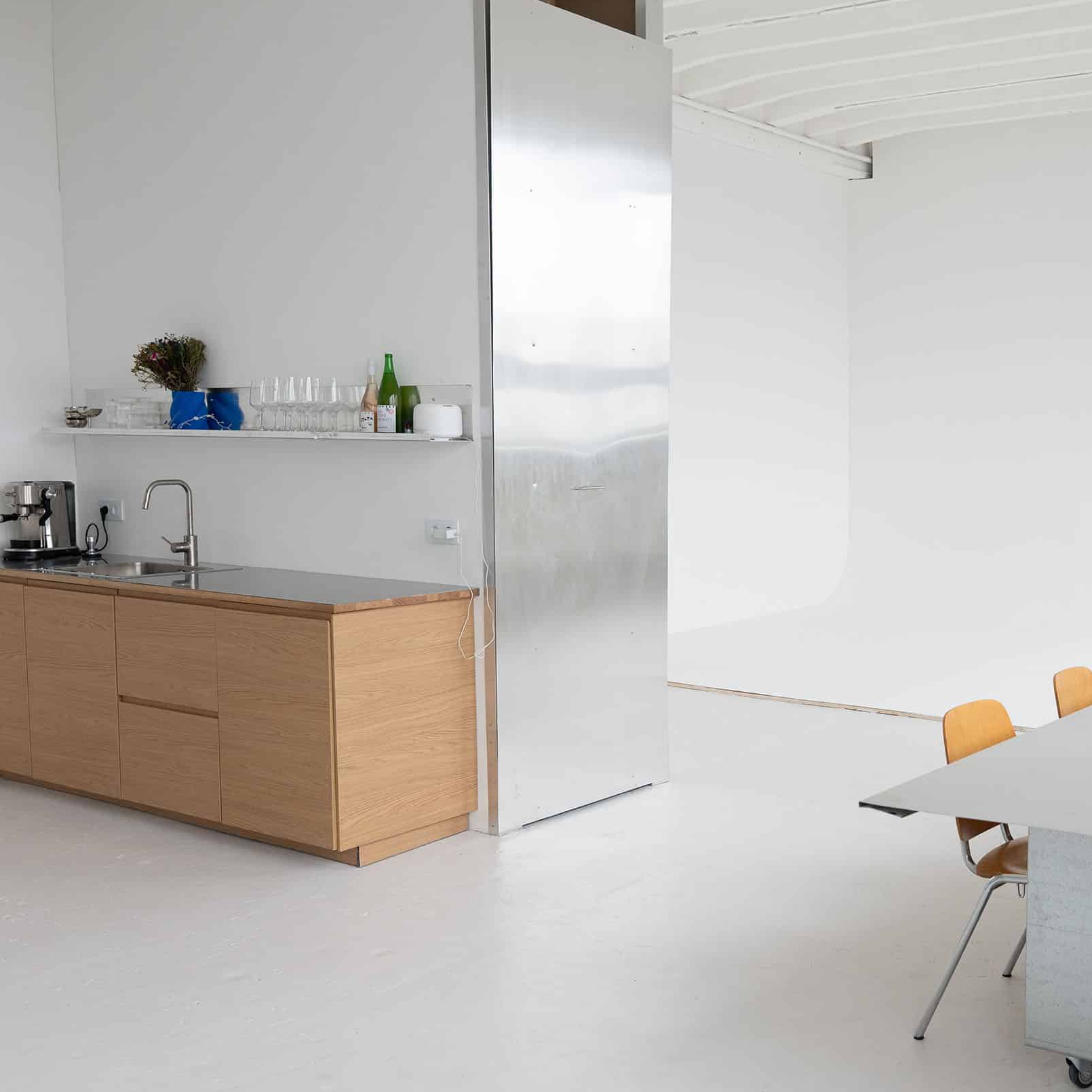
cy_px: 567
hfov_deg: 42.0
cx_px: 866
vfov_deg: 43.8
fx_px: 1356
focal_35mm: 38
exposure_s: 1/50
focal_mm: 24
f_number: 4
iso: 200
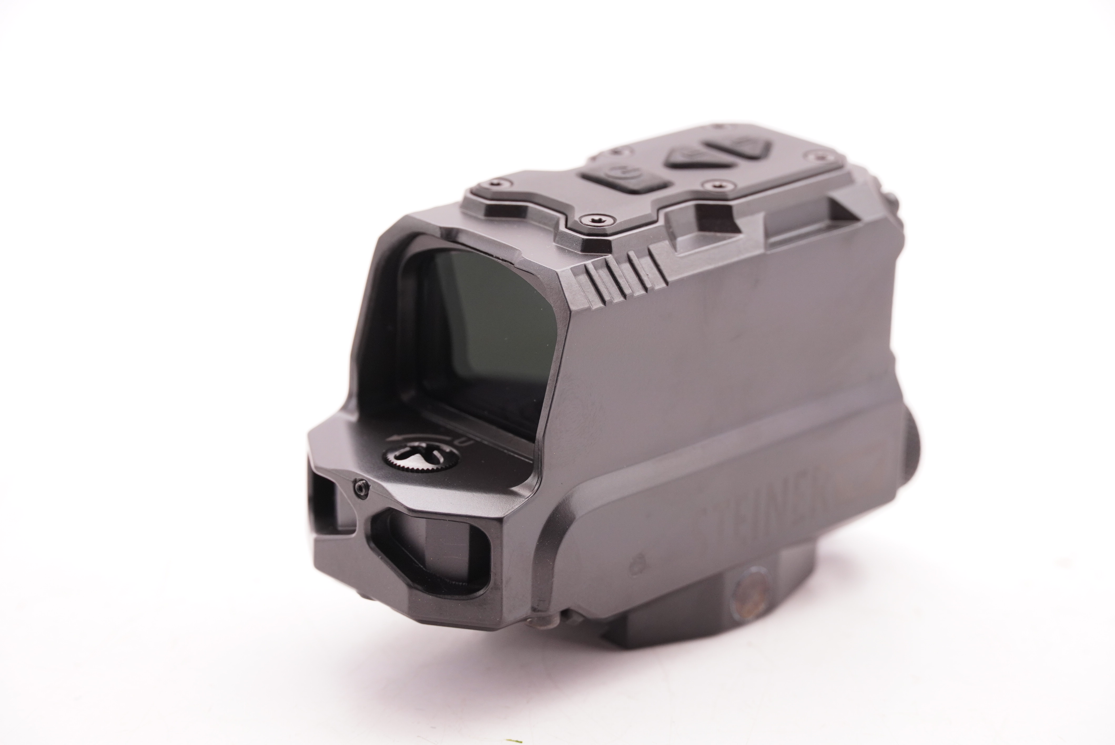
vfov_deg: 13.2
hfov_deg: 19.7
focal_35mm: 104
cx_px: 558
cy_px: 372
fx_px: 3207
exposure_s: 1/125
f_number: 5.6
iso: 800
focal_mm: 69
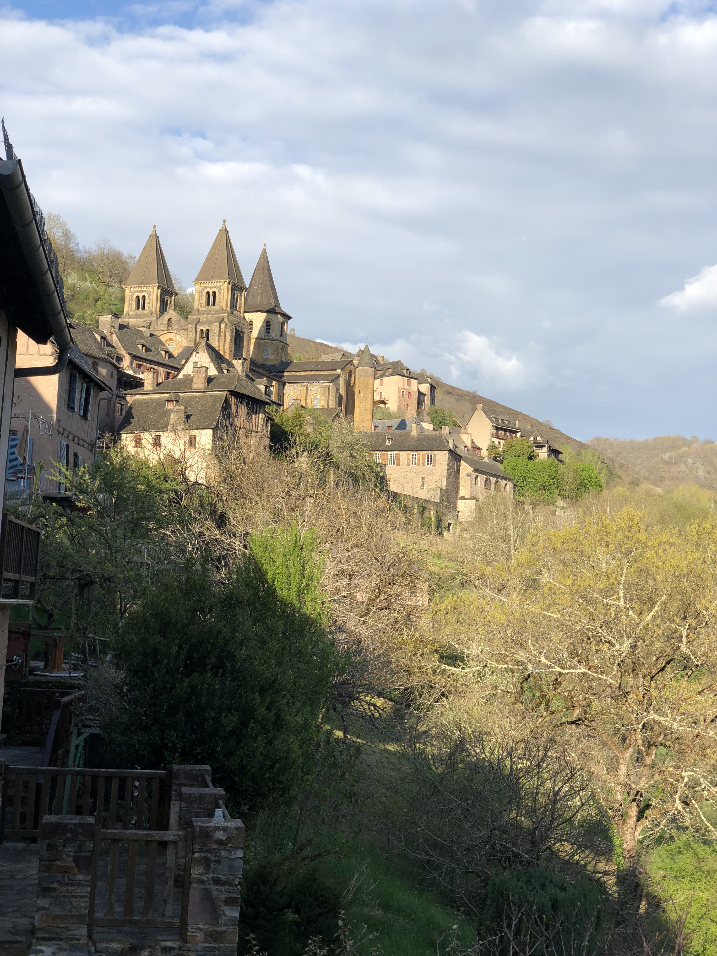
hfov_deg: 28.0
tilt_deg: +6.5
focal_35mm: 52
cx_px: 358
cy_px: 478
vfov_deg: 36.8
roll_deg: -2.6
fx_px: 1436
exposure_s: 1/649
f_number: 2.4
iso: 16
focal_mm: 6
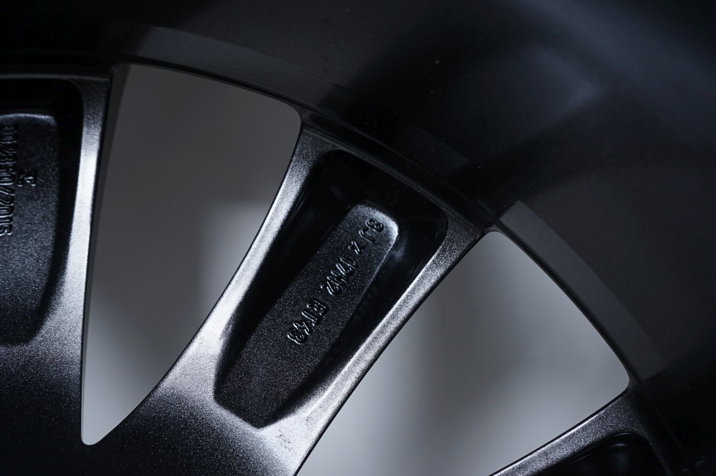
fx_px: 934
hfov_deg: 41.9
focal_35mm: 47
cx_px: 358
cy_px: 238
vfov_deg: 28.6
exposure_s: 1/100
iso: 250
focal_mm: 47
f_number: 7.1
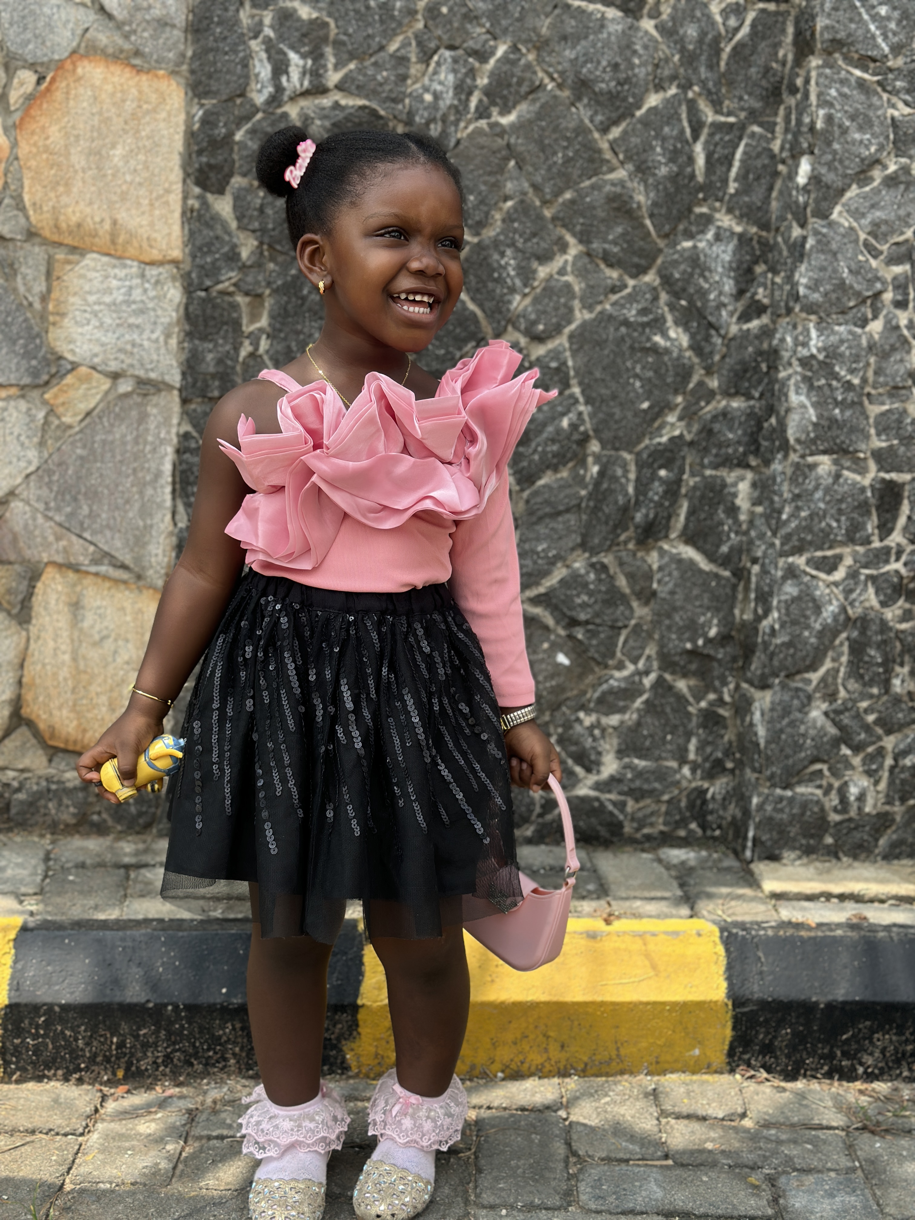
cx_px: 458
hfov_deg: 30.3
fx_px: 1692
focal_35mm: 48
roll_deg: -3.4
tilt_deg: -6.9
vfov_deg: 39.7
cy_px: 610
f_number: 1.78
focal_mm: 6.86
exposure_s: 1/1323
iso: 80
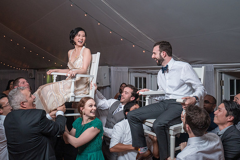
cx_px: 124
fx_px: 255
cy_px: 68
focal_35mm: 38
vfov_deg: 34.7
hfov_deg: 50.3
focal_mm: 33
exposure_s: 1/200
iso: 2000
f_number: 5.6
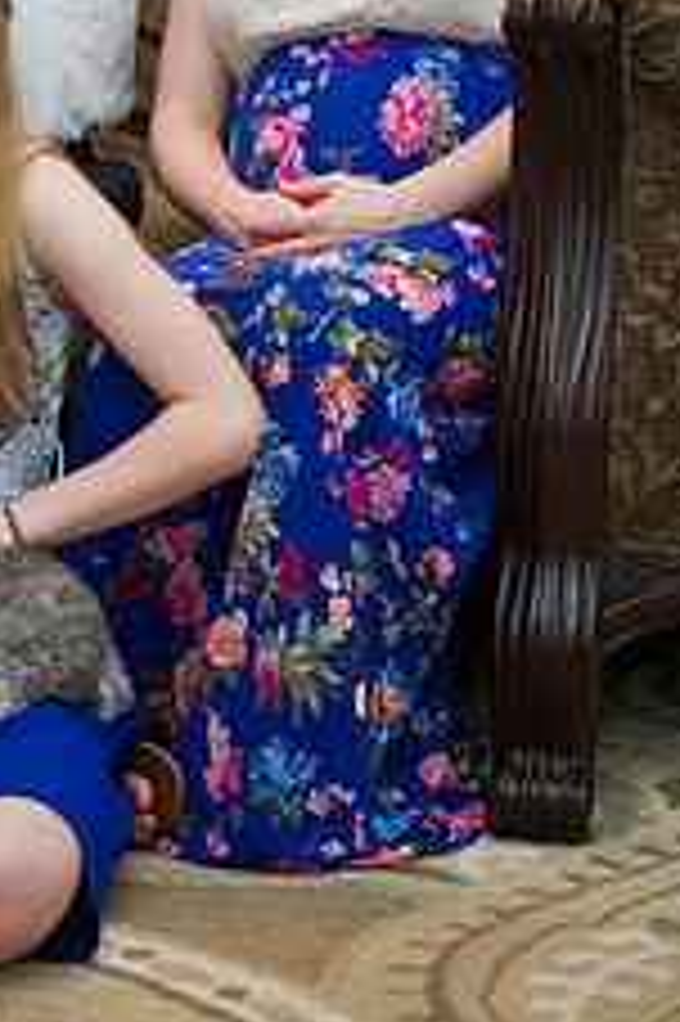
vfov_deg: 19.6
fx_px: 2923
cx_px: 88
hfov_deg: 13.2
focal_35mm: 103
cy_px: 171
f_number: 2.8
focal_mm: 52
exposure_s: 1/100
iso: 1600
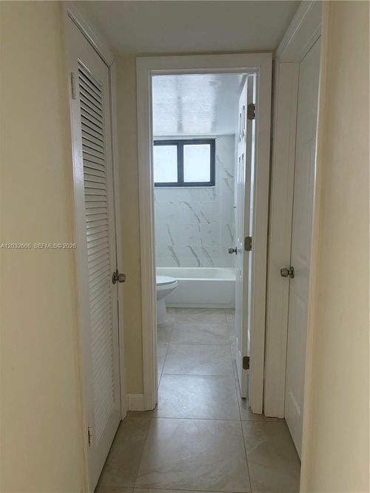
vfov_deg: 67.3
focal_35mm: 26
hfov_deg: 53.0
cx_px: 185
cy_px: 246
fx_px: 371
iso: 125
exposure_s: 1/120
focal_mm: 5.96
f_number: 1.6
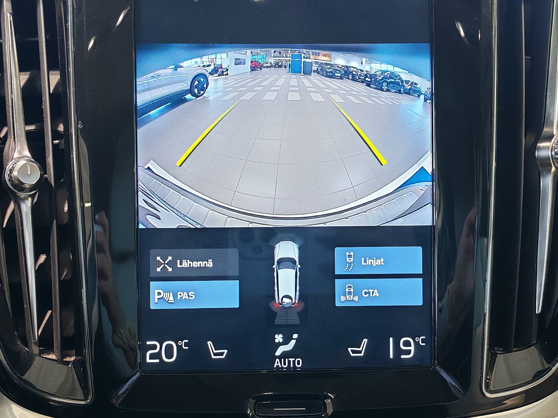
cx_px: 283
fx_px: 838
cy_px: 234
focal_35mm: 52
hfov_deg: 36.8
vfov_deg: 28.0
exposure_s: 1/100
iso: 511
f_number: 1.9
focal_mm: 6.12
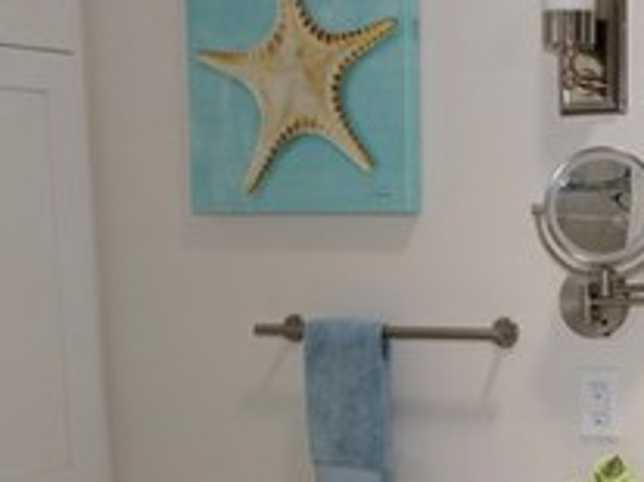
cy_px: 479
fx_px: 1413
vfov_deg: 18.9
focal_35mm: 76
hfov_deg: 24.8
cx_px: 597
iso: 640
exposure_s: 1/10
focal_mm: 16
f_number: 9
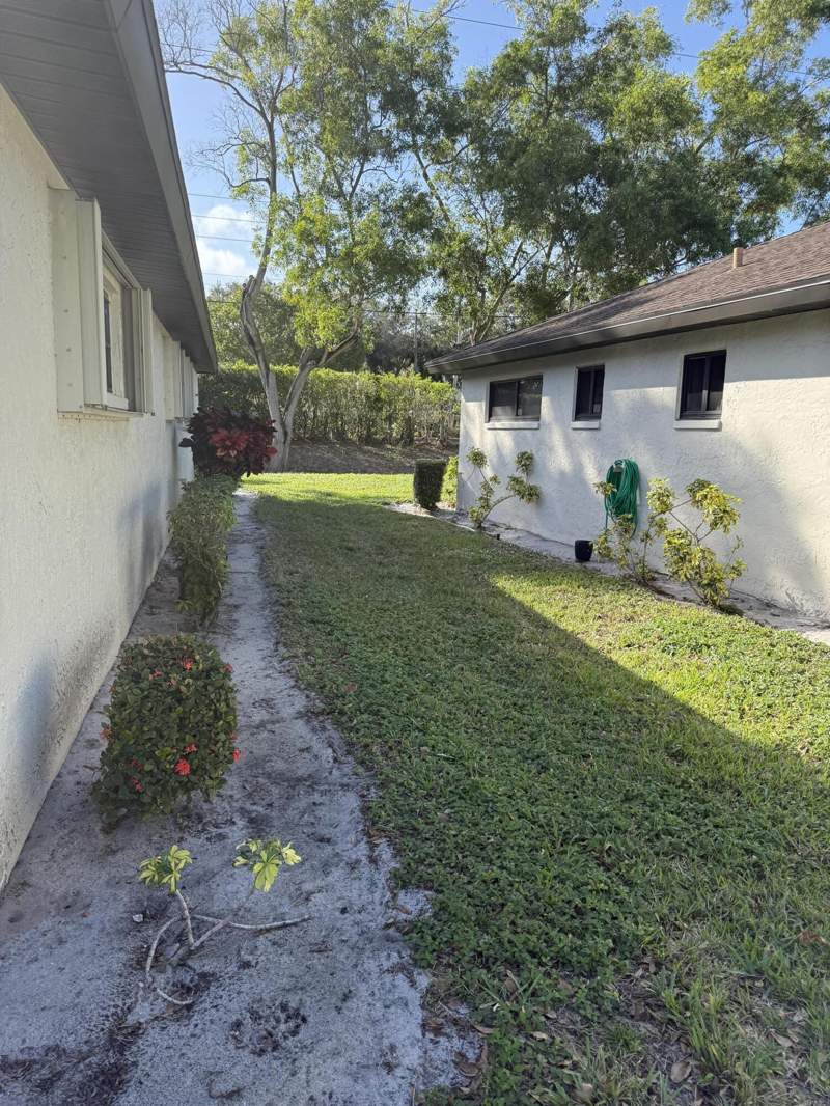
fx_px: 767
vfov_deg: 71.6
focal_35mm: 24
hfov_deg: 56.8
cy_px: 553
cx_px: 415
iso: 100
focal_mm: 6.76
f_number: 1.78
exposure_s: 1/1437
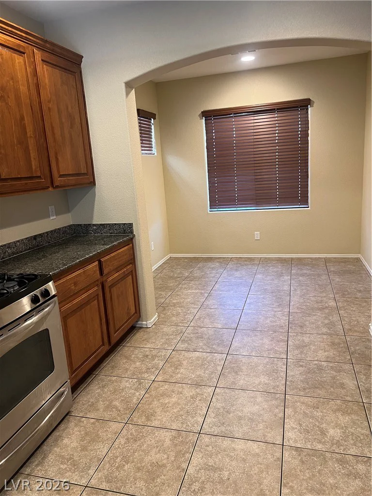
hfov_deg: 53.1
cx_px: 186
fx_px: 373
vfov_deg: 67.3
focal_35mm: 26
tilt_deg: -12.9
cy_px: 248
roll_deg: +4.8
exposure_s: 1/60
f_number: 1.5
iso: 200
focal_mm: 5.7
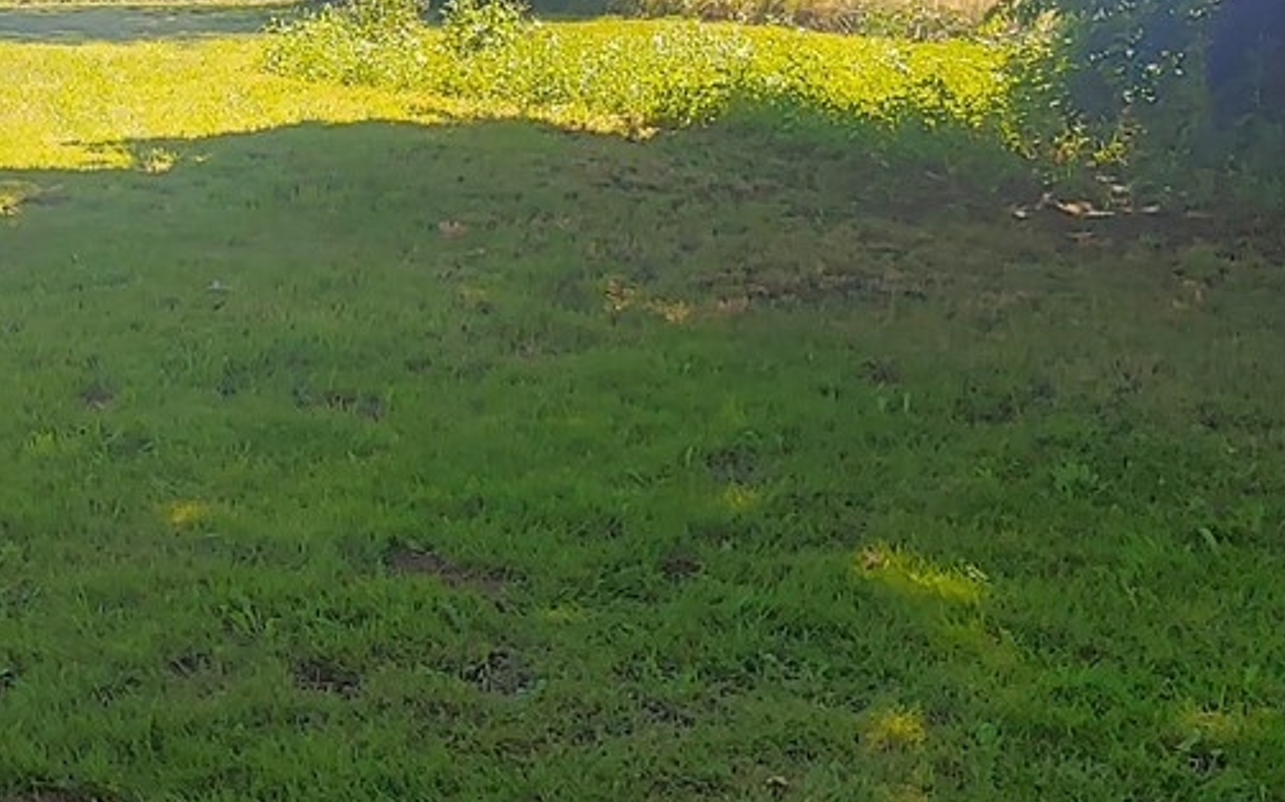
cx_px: 69
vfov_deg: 23.8
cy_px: 230
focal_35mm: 54
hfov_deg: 34.8
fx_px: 1890
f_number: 1.9
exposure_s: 1/242
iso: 50
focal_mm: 2.18
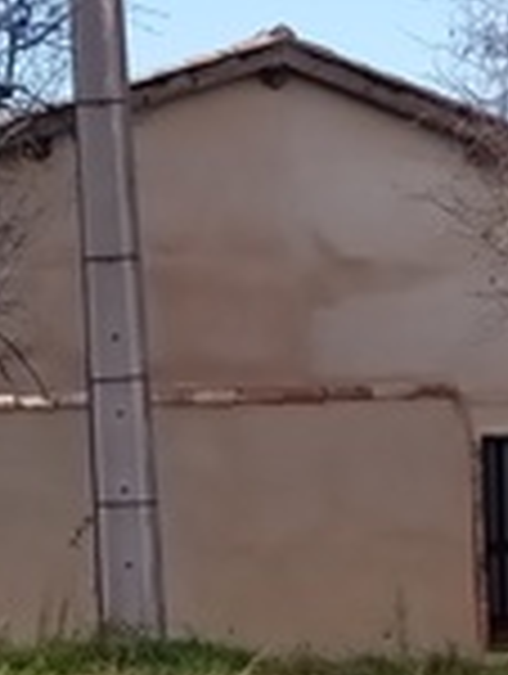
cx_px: 436
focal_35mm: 153
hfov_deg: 9.7
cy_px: 1051
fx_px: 2985
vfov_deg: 12.2
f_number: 1.8
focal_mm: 4.25
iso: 50
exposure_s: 1/725
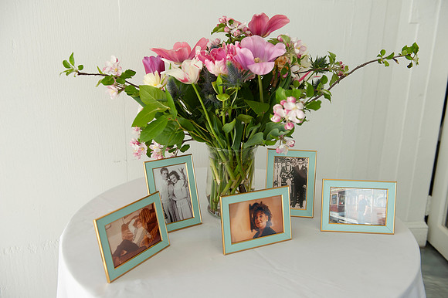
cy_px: 149
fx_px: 435
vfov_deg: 37.8
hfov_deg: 54.5
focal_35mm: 35
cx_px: 224
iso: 125
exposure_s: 1/125
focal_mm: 35
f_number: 4.5
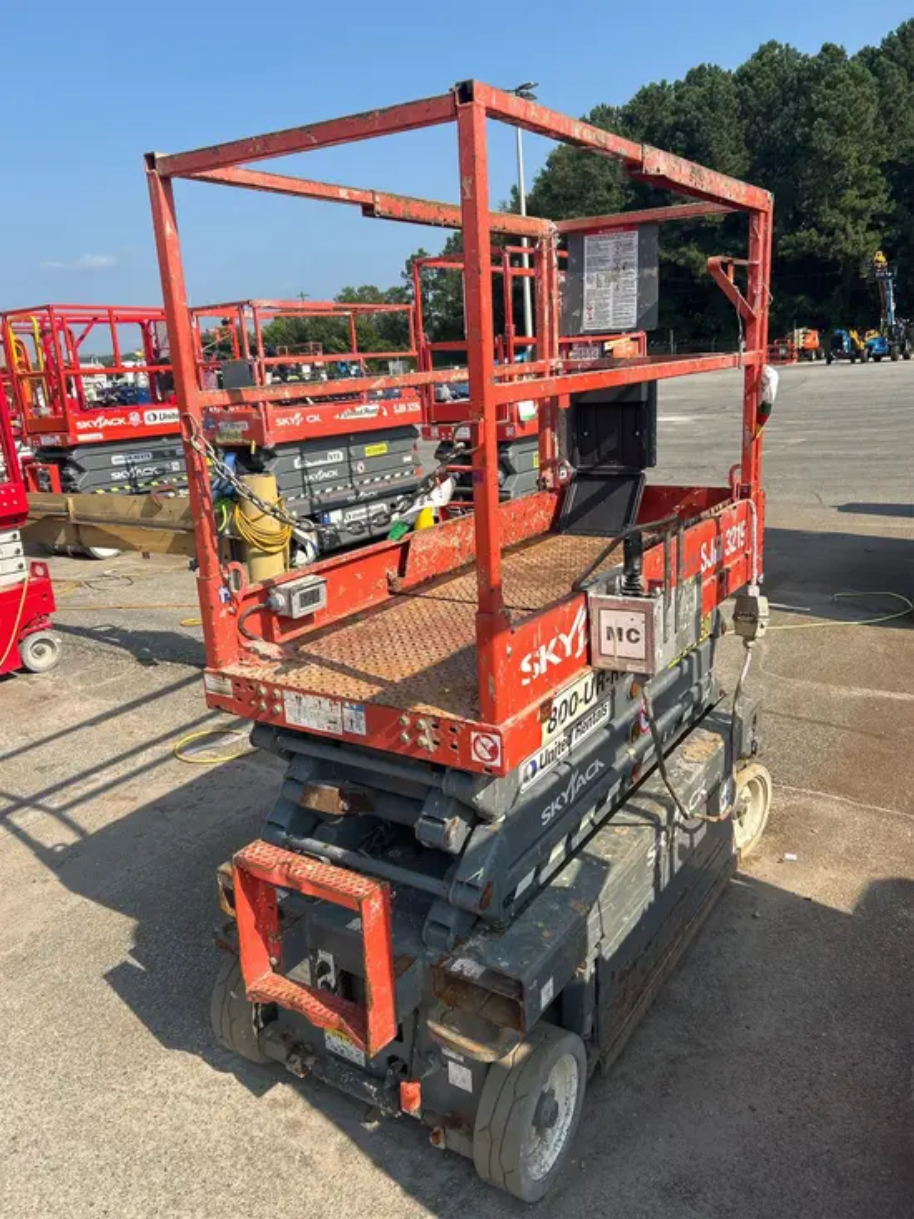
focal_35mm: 26
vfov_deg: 67.3
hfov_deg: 53.1
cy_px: 610
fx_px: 915
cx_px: 457
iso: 50
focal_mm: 5.7
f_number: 1.5
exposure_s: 1/3165
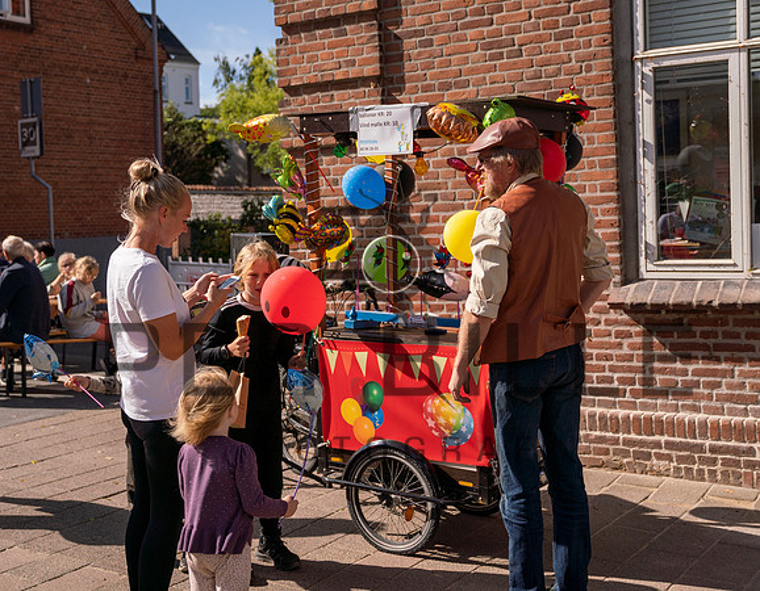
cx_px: 377
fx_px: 1045
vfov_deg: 31.6
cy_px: 250
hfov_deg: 40.0
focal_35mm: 47
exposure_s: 1/3200
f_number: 3.5
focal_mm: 36
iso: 125
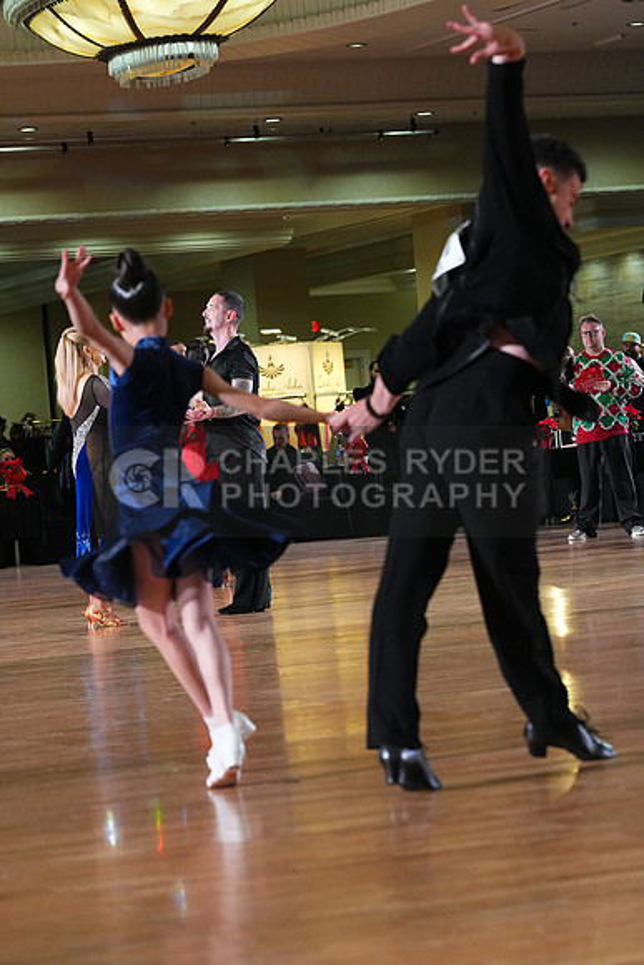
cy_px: 482
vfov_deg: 16.9
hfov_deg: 11.3
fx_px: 3245
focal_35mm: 121
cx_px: 322
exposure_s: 1/400
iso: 8000
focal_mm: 121
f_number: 5.6
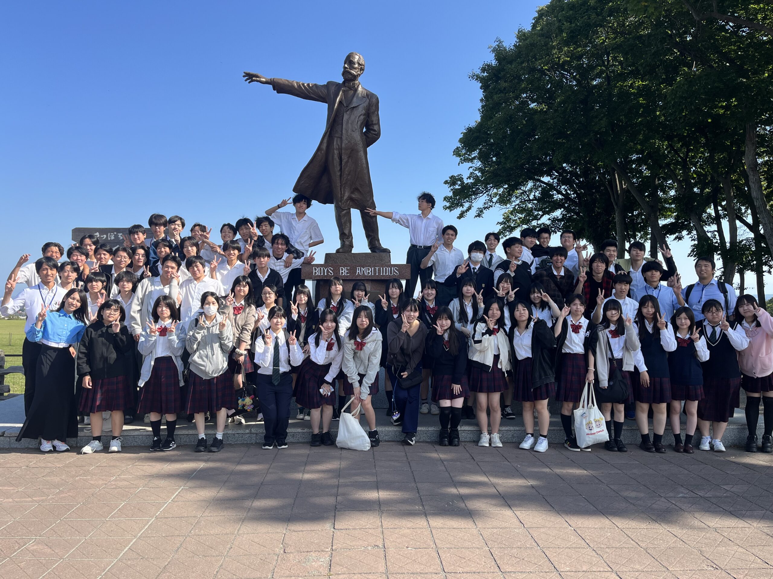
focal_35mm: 26
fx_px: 581
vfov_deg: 53.1
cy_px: 290
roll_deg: +0.7
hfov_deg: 67.3
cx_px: 386
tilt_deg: +1.4
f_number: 1.6
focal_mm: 5.1
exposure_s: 1/2101
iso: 50
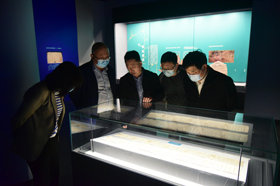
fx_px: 187
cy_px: 93
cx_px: 140
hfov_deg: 73.8
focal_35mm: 24
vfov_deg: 53.1
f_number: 4
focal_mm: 24
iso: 4000
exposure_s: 1/60
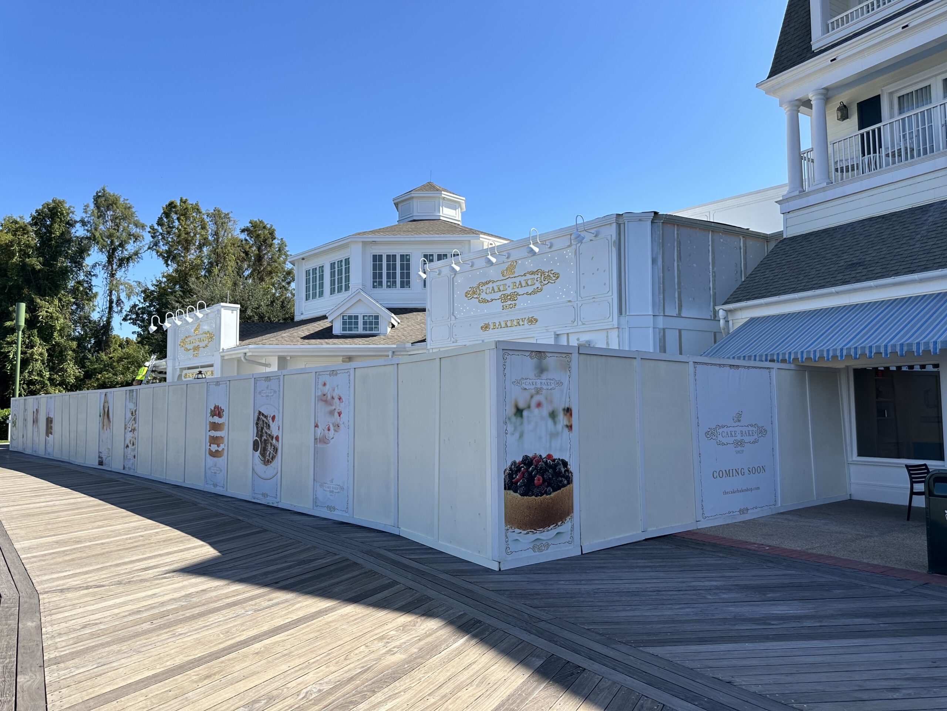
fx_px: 657
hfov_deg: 71.6
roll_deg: +0.4
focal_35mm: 24
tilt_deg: +4.0
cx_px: 474
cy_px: 356
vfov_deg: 56.8
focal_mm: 6.86
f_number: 1.78
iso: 80
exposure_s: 1/2882
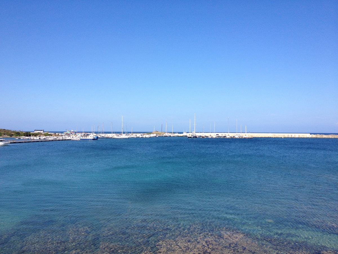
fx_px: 342
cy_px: 127
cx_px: 169
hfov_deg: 52.6
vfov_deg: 40.7
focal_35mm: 35
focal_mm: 4.28
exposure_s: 1/1577
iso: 50
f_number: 2.4
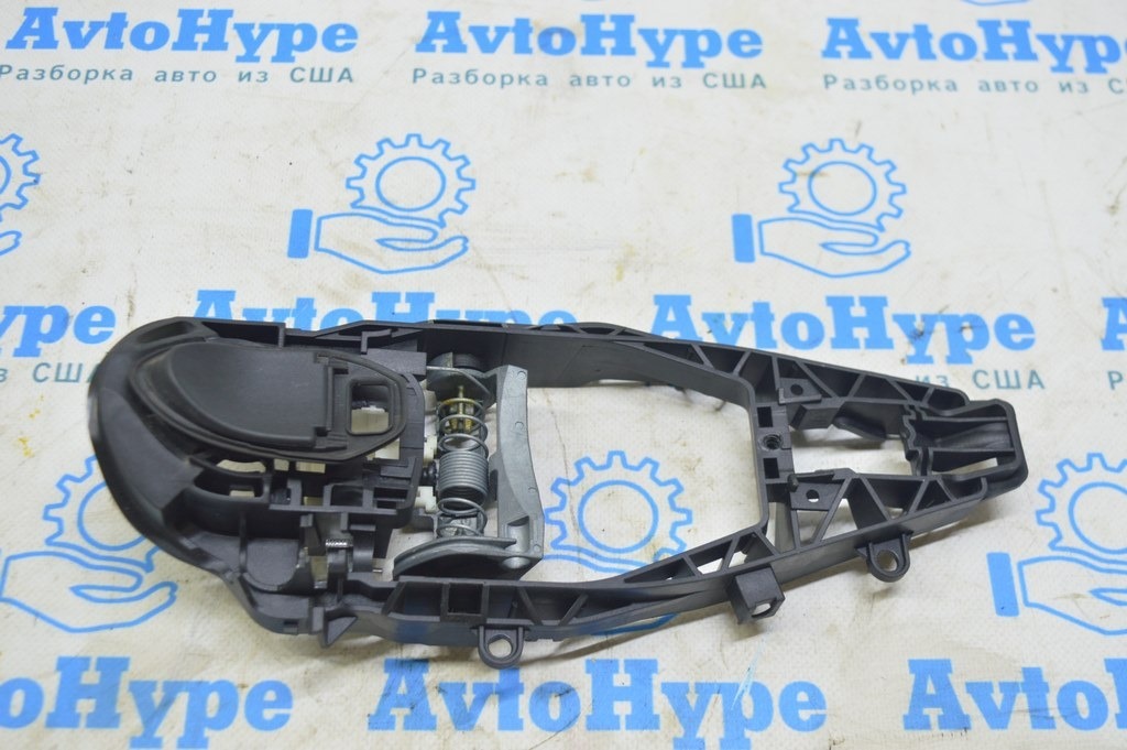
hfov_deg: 42.4
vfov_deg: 28.9
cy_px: 375
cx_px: 564
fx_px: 1455
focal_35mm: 46
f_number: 5.6
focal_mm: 31
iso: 400
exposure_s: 1/20
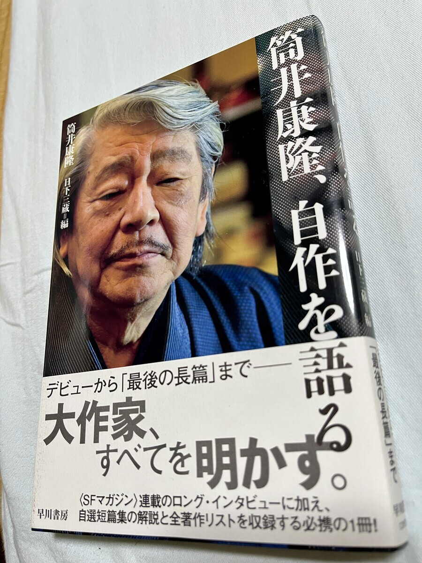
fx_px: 423
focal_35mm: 26
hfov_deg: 53.1
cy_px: 282
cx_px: 211
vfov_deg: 67.3
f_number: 1.6
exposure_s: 1/60
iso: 200
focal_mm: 5.1
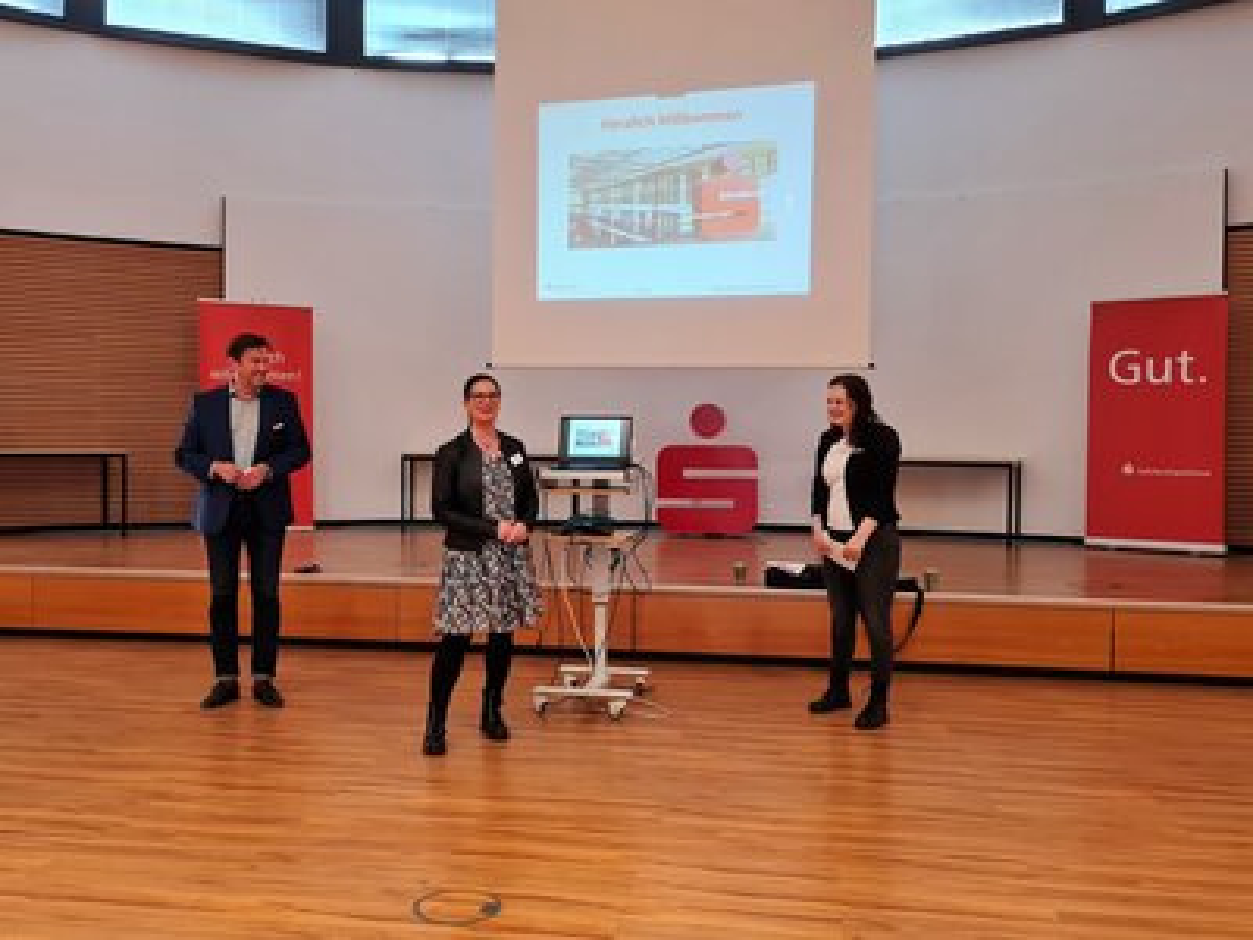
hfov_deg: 67.3
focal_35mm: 26
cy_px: 470
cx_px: 626
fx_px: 941
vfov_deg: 53.1
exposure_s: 1/50
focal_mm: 5.4
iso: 200
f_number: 1.8
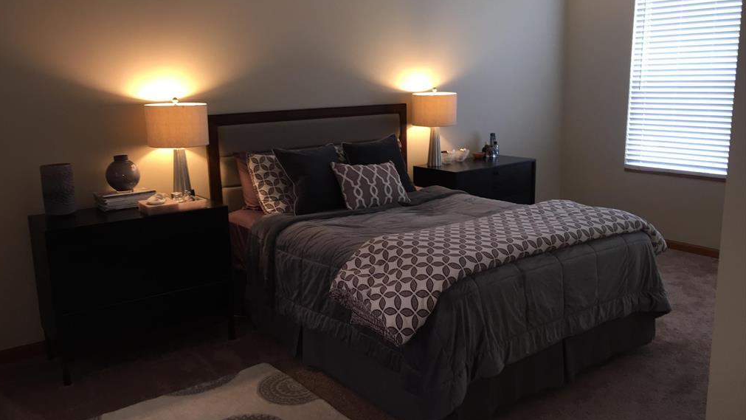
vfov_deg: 36.7
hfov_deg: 61.0
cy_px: 210
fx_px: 633
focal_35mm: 32
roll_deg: +0.4
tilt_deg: -12.8
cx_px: 370
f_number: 2.2
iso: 80
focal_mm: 4.15
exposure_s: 1/30
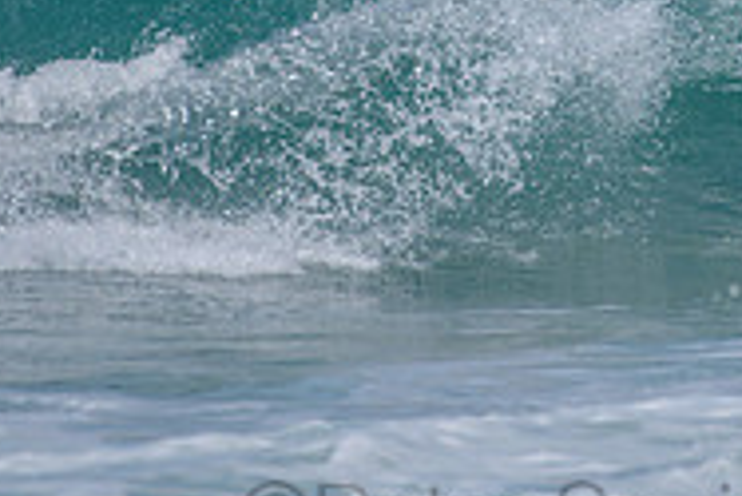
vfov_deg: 0.9
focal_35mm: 1549
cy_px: -141
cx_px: 548
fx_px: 31950
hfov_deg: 1.3
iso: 160
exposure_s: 1/2000
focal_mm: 500
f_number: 5.6
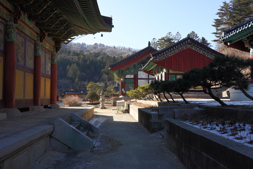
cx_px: 126
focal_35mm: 33
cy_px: 84
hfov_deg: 57.2
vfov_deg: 40.0
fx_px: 232
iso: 200
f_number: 11
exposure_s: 1/100
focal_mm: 33
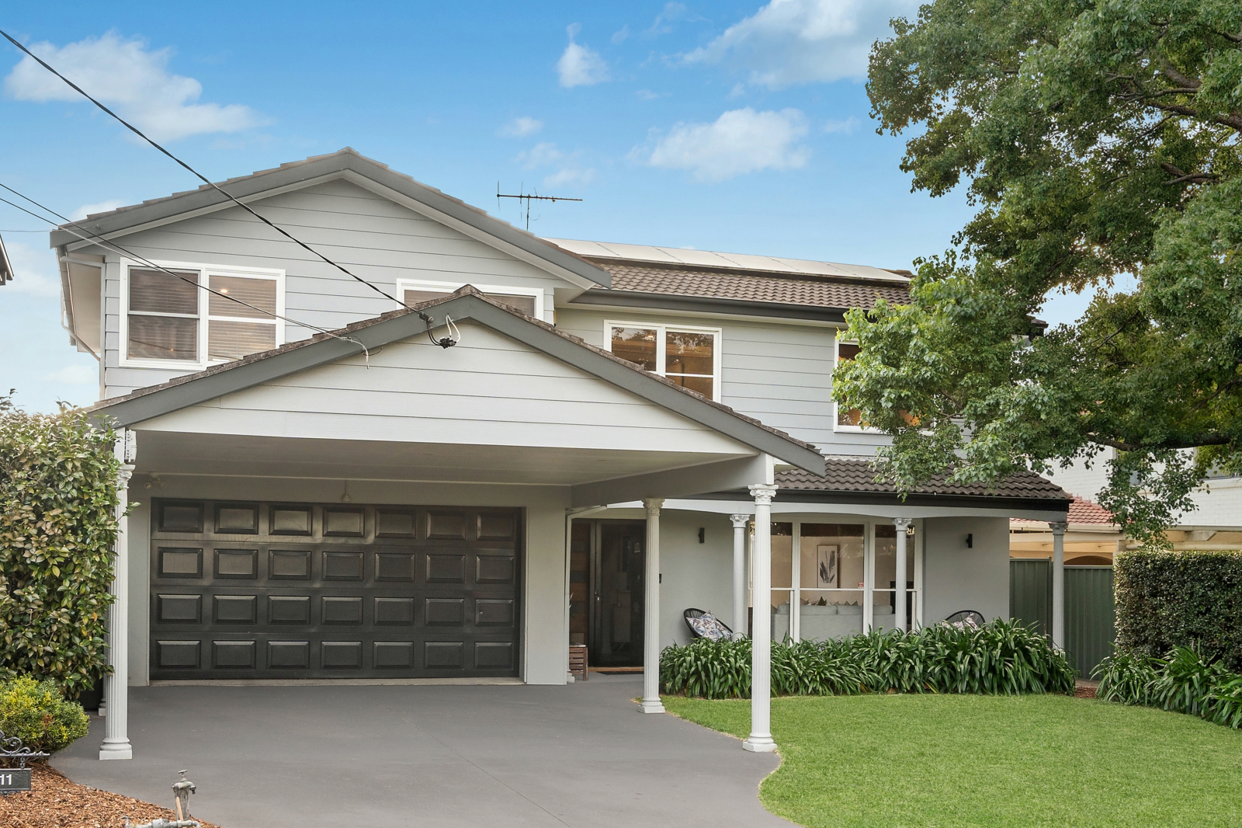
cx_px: 621
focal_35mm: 40
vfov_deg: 33.4
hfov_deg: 48.5
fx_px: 1380
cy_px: 414
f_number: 11
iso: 400
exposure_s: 1/80
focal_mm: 27
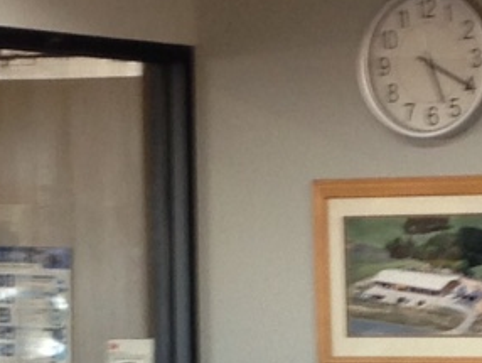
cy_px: 346
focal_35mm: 236
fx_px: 3289
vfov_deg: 6.3
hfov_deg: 8.3
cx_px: 548
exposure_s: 1/20
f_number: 2.4
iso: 64
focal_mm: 4.12
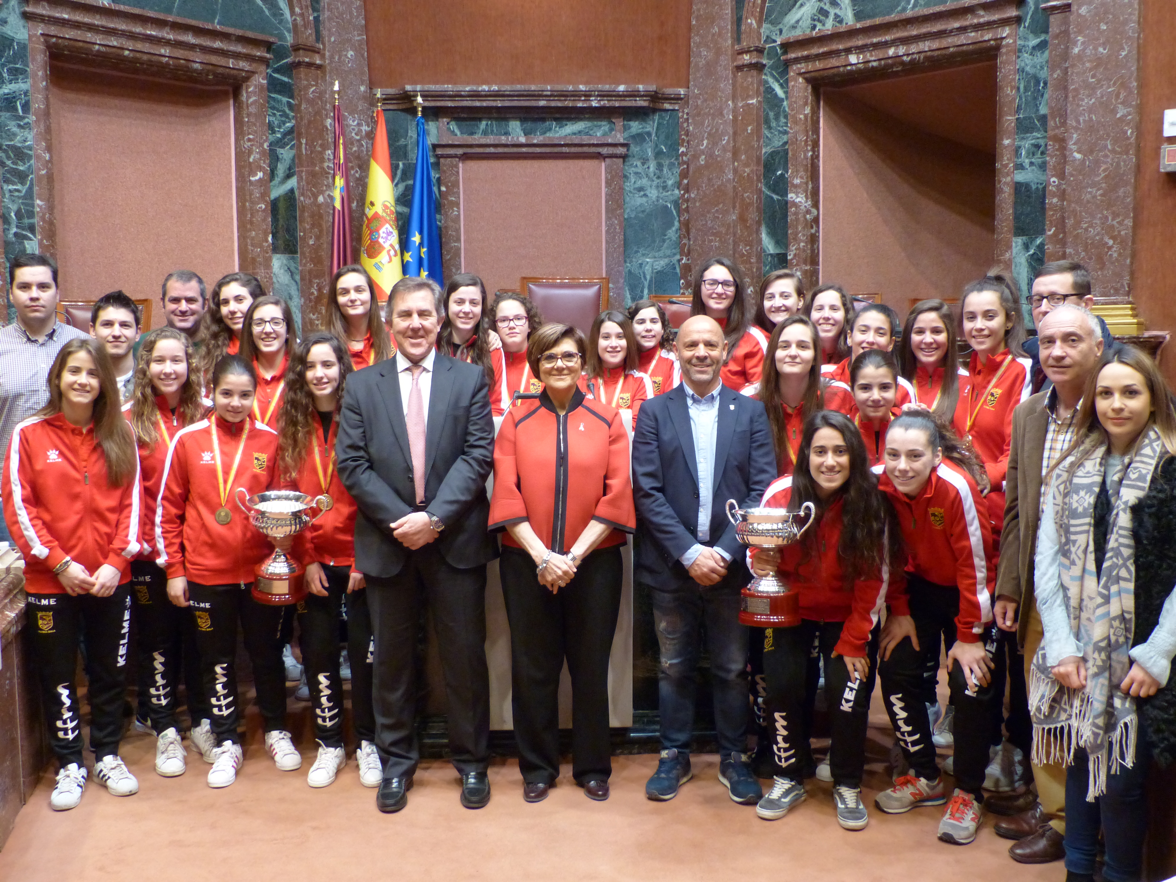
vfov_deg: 42.9
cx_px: 588
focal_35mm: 33
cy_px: 441
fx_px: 1121
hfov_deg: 55.4
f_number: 2.8
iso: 400
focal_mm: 5.9
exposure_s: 1/25
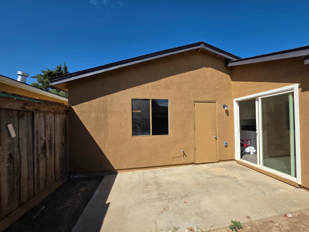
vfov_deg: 85.6
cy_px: 121
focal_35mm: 14
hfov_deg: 101.9
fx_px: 125
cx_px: 166
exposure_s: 1/2404
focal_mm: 2.2
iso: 40
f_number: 1.9
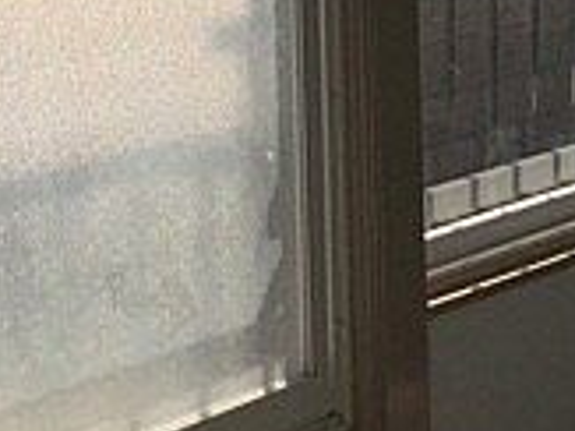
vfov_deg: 12.8
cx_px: 42
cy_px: -208
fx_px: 1826
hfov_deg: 17.6
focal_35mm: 110
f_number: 1.8
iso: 20
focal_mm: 4
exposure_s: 1/2667
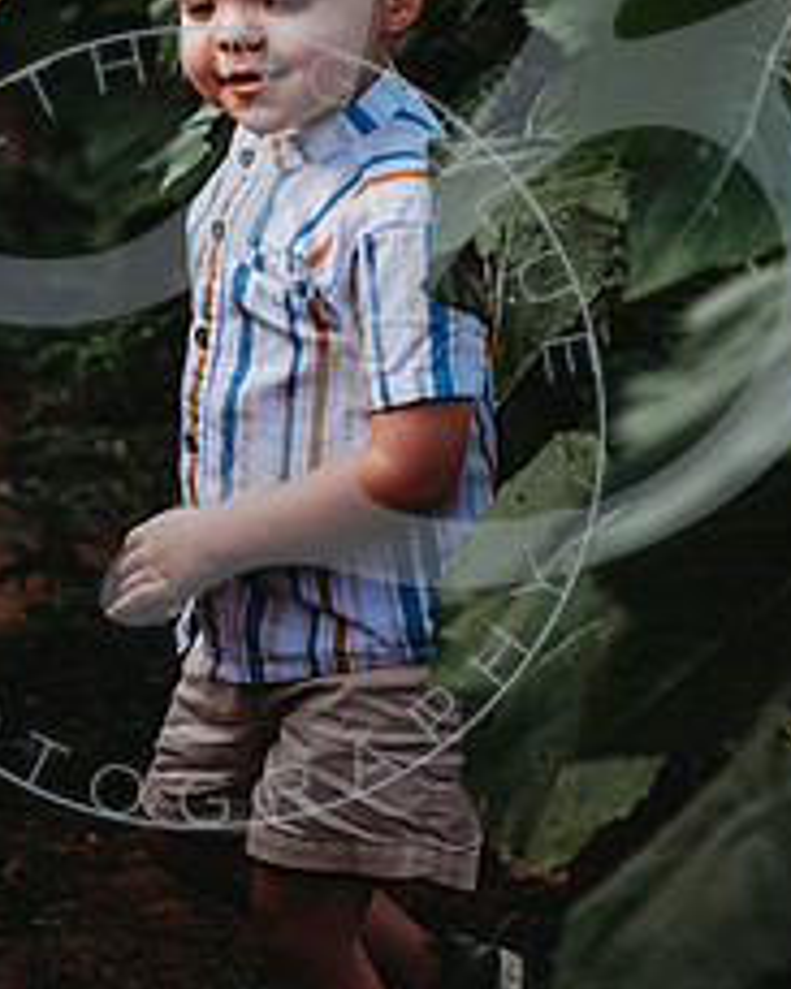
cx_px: 398
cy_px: 99
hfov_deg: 12.0
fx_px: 3777
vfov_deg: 14.8
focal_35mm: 129
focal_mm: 70
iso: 100
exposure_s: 1/250
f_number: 2.8
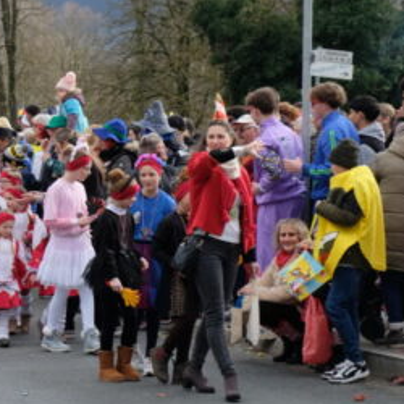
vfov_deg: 10.5
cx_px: -158
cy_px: 107
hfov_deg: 10.3
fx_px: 2192
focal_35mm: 166
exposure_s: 1/400
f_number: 6.4
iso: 400
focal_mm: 44.4
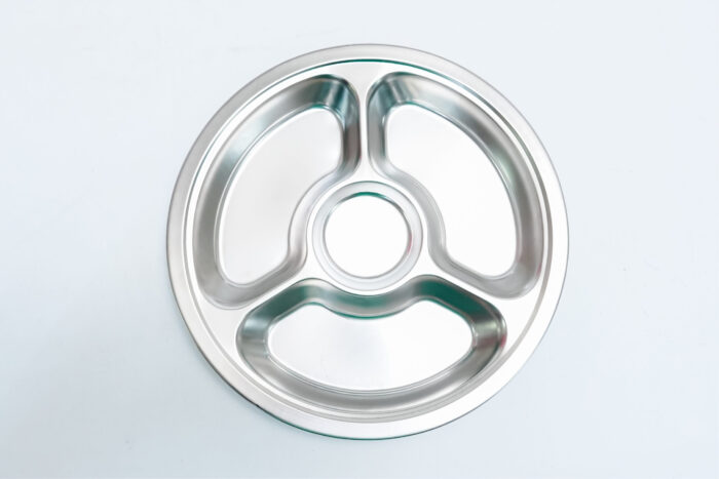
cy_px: 240
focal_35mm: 42
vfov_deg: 31.9
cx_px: 360
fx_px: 839
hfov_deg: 46.4
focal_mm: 28
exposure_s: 1/125
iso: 3200
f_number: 10
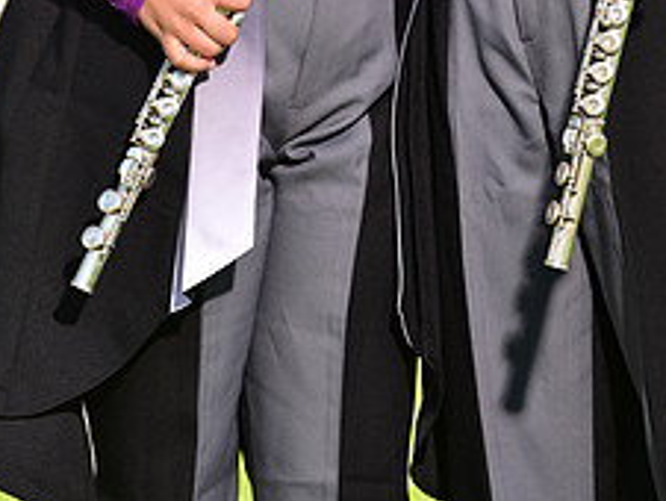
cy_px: -309
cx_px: 438
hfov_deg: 4.0
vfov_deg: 3.0
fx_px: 9495
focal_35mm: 493
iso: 80
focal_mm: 200
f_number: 5
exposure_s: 1/250
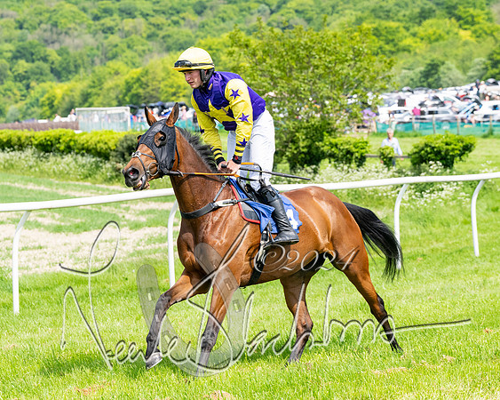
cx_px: 250
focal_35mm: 148
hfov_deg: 13.0
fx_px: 2188
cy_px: 172
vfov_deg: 10.4
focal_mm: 98
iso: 400
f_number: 5
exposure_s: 1/2000
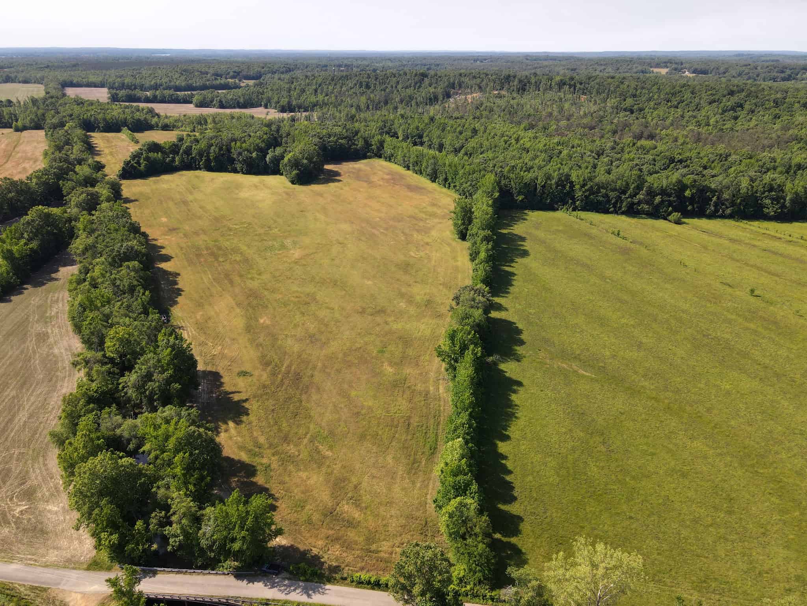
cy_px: 303
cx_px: 404
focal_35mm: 24
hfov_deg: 71.6
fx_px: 560
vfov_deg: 56.8
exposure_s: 1/30
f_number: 2.8
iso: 110
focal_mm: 4.5
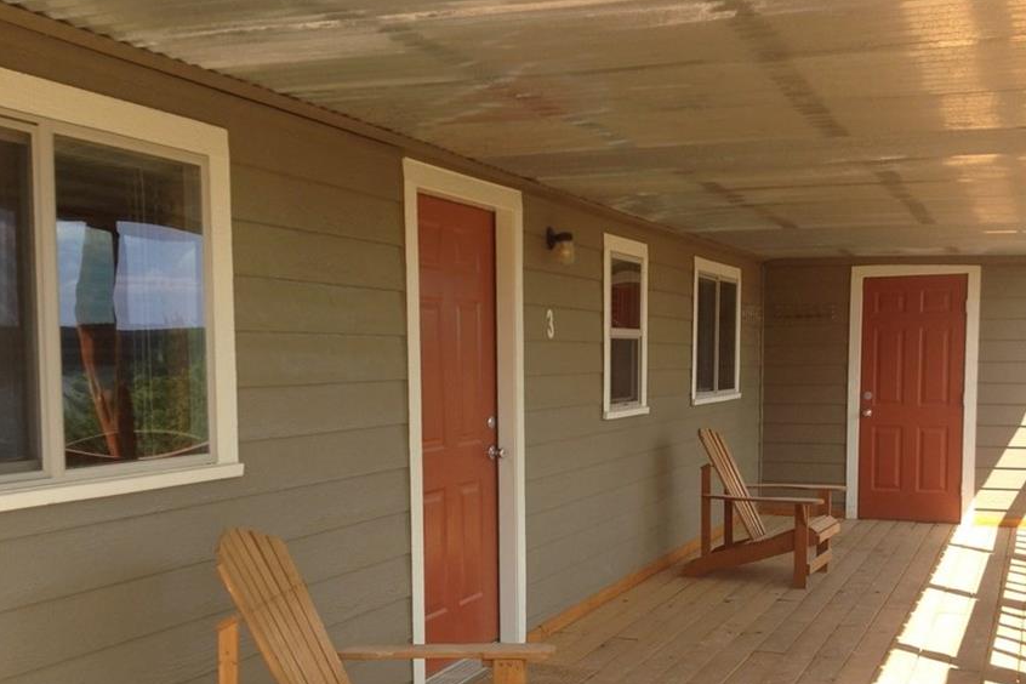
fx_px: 1254
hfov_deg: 44.5
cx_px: 560
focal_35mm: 44
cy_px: 455
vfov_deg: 30.3
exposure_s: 1/398
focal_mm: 4.28
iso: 50
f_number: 2.4
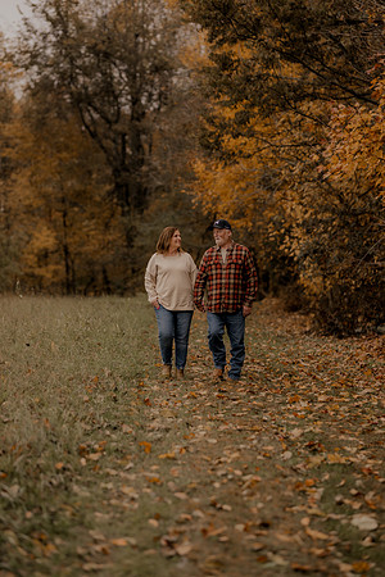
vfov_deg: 23.9
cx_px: 192
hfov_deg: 16.1
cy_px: 288
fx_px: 1363
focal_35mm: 85
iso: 250
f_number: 1.8
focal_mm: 85
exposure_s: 1/3200
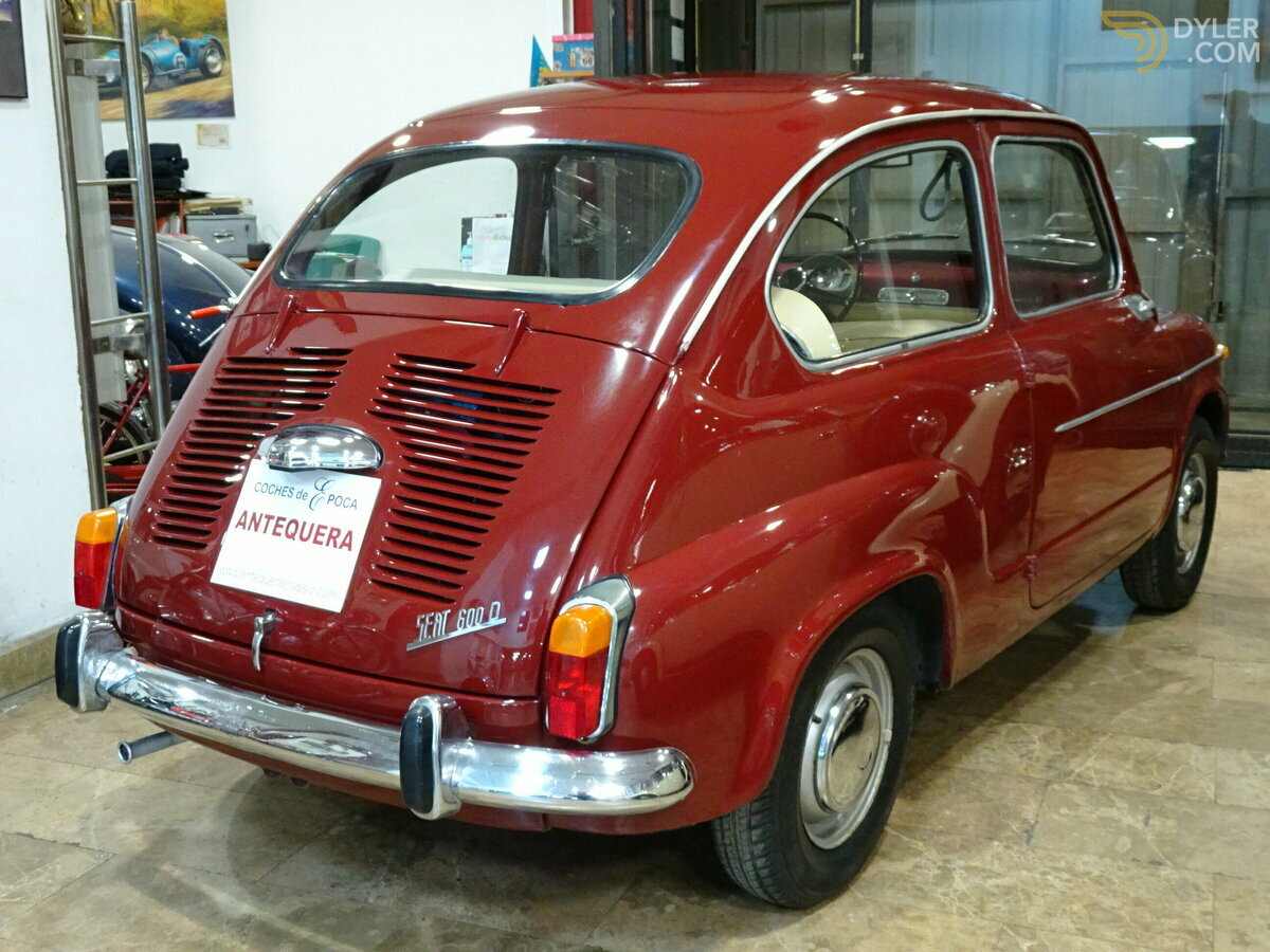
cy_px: 476
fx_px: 1394
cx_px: 635
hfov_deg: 49.0
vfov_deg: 37.7
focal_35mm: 38
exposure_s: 1/13
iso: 800
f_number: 4
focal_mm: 6.56
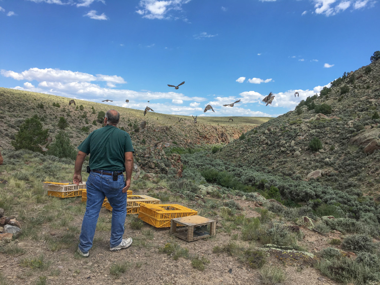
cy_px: 142
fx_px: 318
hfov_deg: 61.7
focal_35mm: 29
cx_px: 190
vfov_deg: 48.2
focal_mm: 4.15
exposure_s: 1/1399
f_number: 2.2
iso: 25
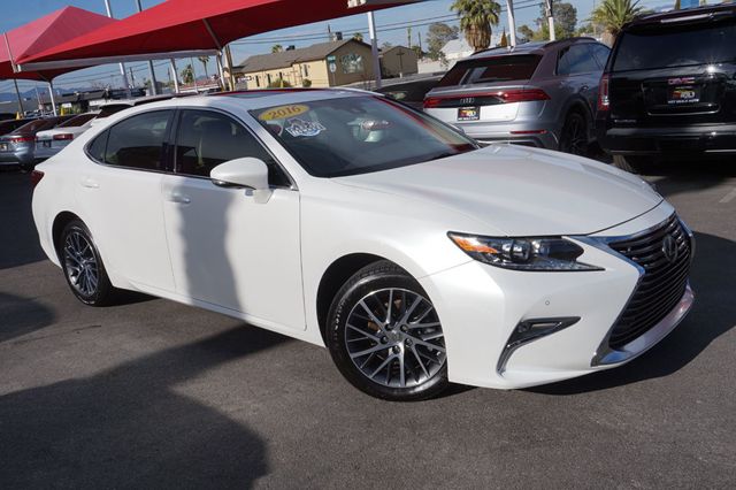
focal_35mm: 33
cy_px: 245
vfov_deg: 39.9
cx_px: 368
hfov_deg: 57.2
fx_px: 674
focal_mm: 22
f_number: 13
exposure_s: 1/250
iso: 100
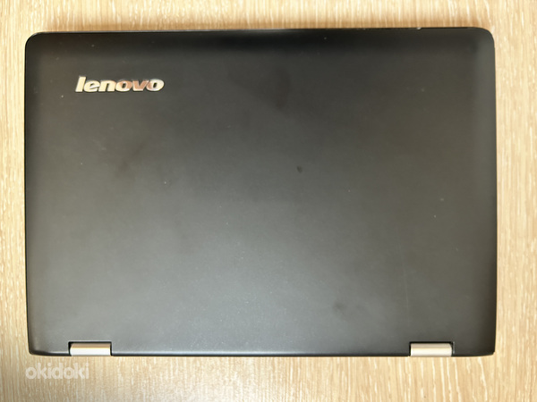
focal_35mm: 26
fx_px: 403
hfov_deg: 67.3
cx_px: 268
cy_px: 201
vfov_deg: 53.1
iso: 400
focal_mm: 5.7
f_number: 1.5
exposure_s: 1/33
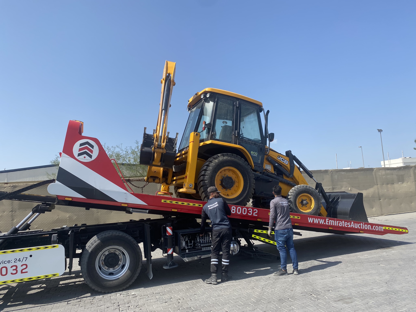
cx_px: 208
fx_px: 312
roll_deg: +3.6
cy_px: 156
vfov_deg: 53.1
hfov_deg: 67.3
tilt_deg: +6.8
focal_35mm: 26
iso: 32
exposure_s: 1/2688
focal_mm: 4.25
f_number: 1.8
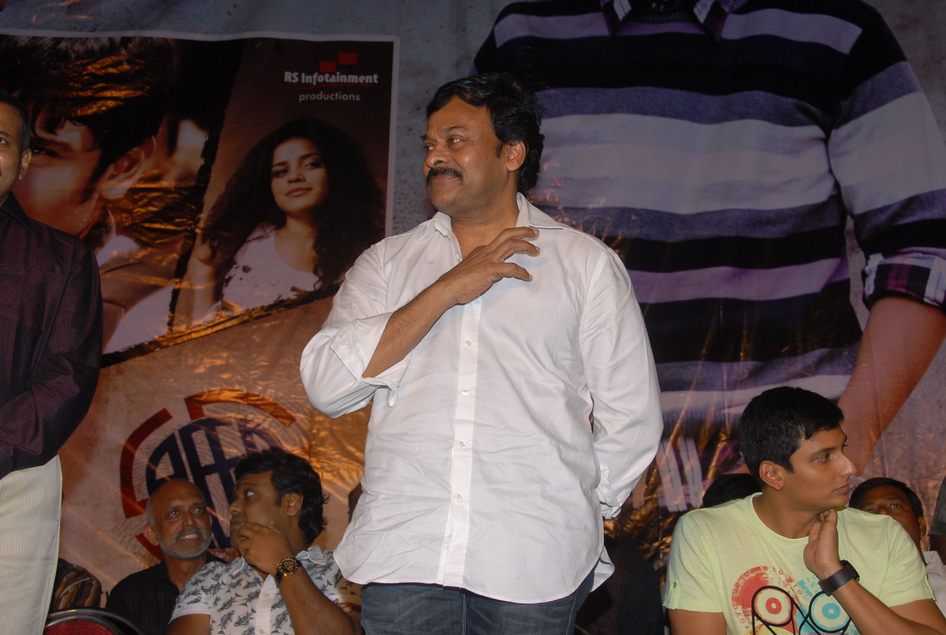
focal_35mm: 48
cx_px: 473
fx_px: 1264
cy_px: 318
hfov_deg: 41.0
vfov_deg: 28.2
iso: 250
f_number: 8
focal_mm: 32
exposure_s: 1/125
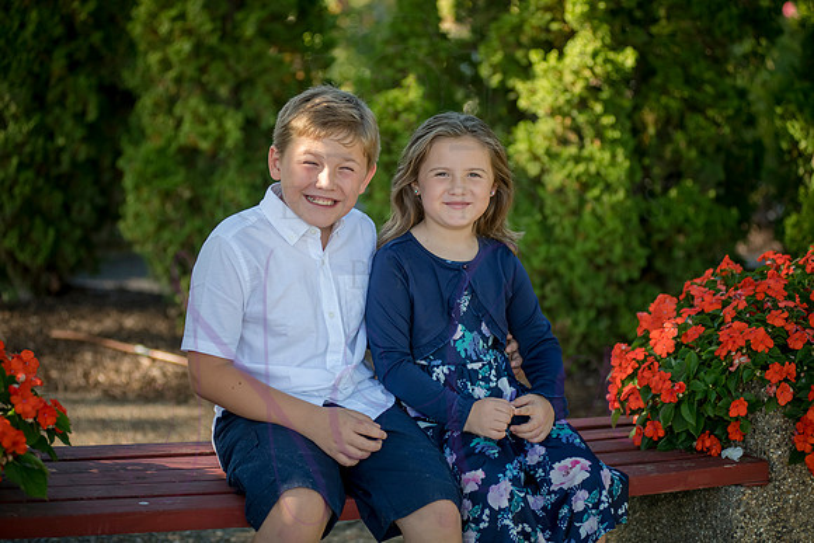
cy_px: 272
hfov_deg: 23.6
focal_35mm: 86
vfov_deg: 15.9
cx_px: 407
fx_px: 1945
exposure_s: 1/500
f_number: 3.2
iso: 400
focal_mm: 86
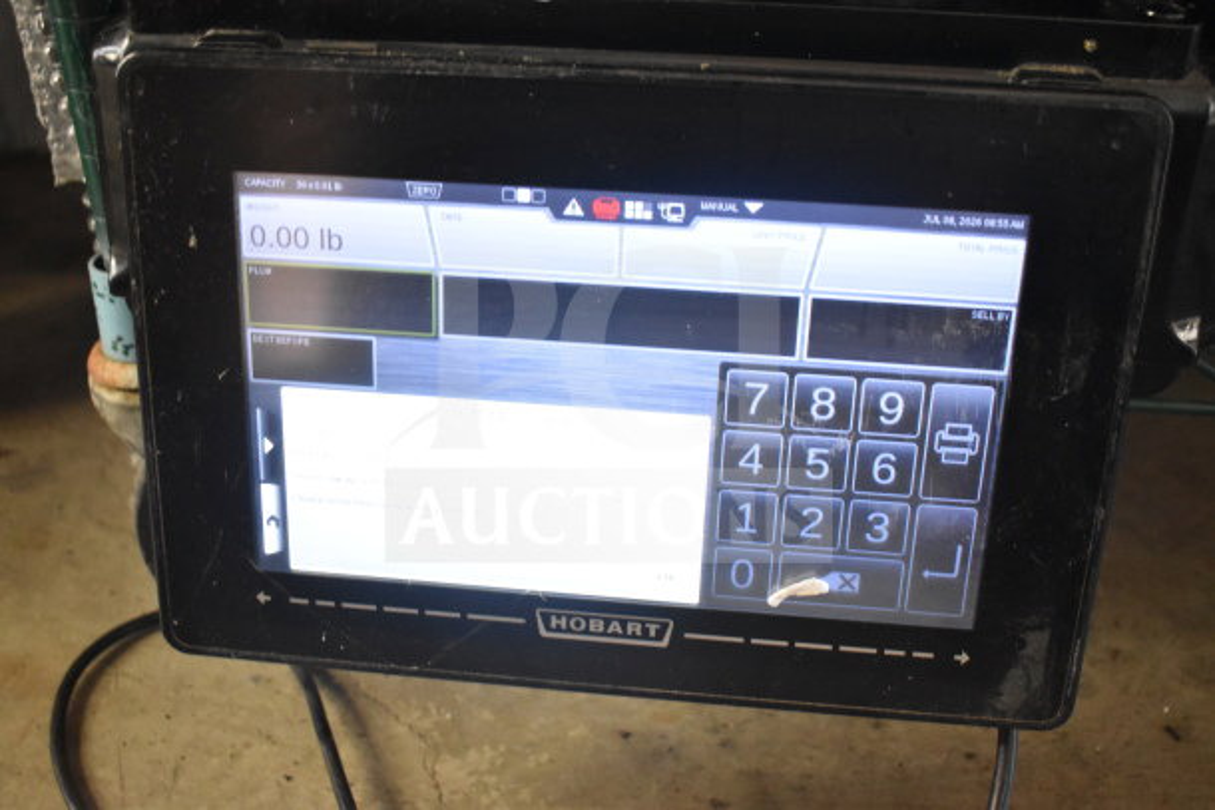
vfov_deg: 35.5
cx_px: 608
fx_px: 1266
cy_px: 405
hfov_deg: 51.3
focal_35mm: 38
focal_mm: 25
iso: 4000
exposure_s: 1/40
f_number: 4
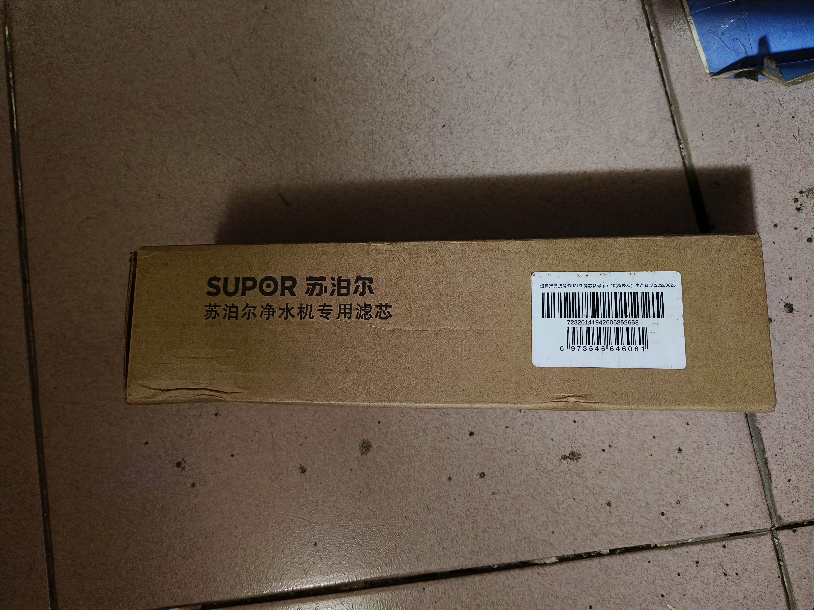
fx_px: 541
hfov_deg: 73.9
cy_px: 305
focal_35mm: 23
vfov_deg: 58.9
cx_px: 407
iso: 928
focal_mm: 5.56
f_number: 1.88
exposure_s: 1/33.3
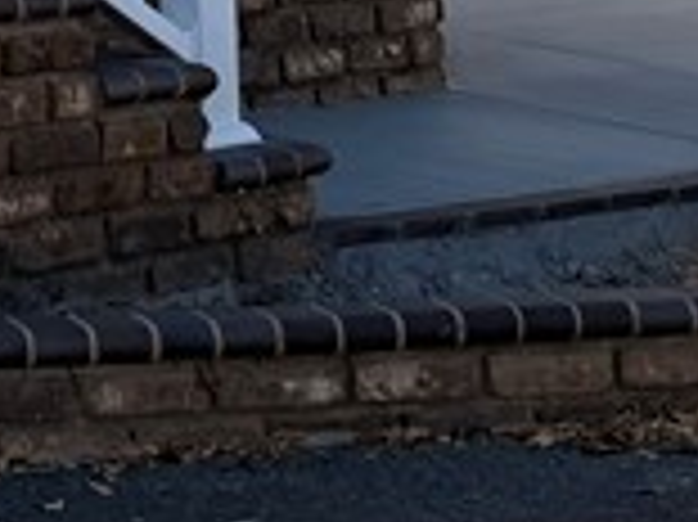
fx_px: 3204
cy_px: -868
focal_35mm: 159
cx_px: -576
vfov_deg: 8.3
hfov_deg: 11.5
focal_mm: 6.76
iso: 80
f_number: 1.78
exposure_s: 1/3584
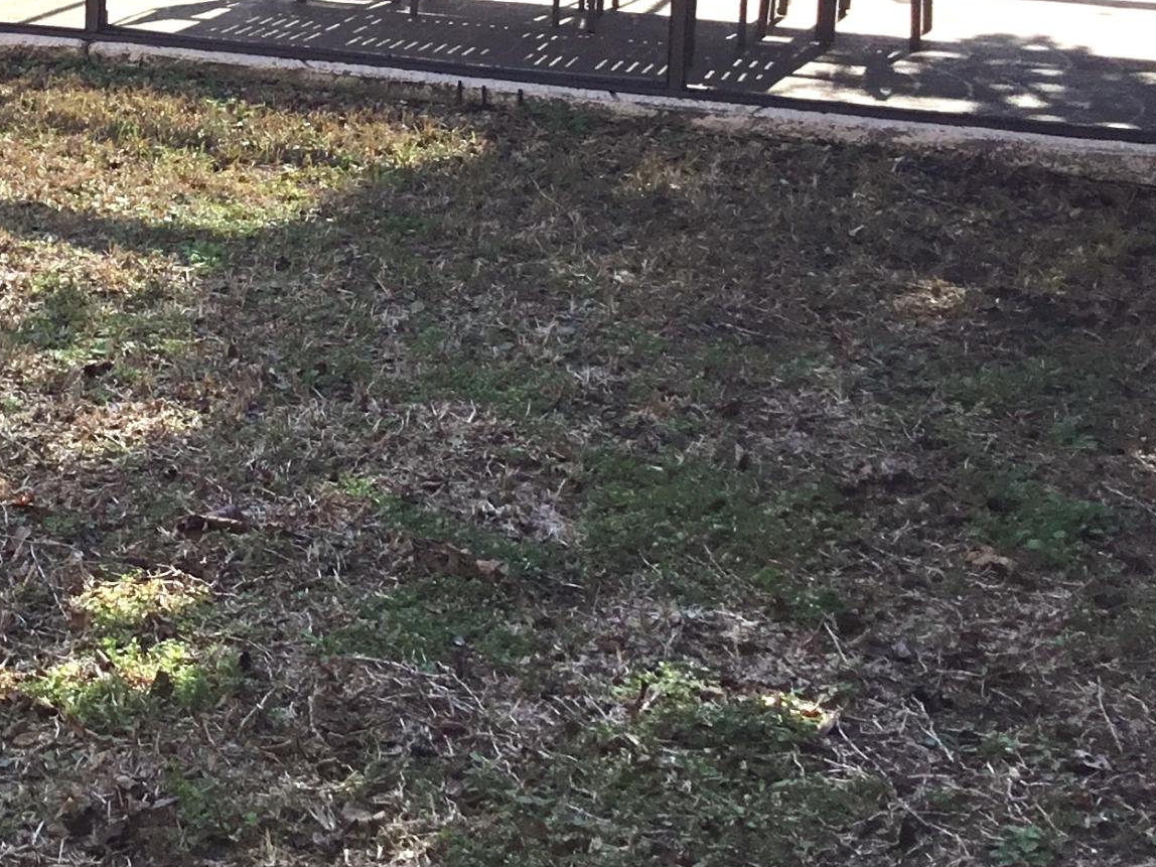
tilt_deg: -4.4
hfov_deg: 23.0
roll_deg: +0.2
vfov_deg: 17.6
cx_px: -44
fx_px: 2705
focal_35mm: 81
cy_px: -102
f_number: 2.4
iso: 25
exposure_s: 1/436
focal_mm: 3.3
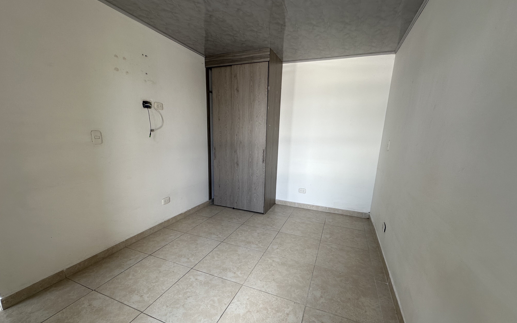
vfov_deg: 74.5
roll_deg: -1.9
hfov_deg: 101.5
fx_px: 211
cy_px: 180
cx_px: 260
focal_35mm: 15
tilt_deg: -7.5
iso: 64
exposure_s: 1/99
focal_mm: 2.22
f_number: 2.2
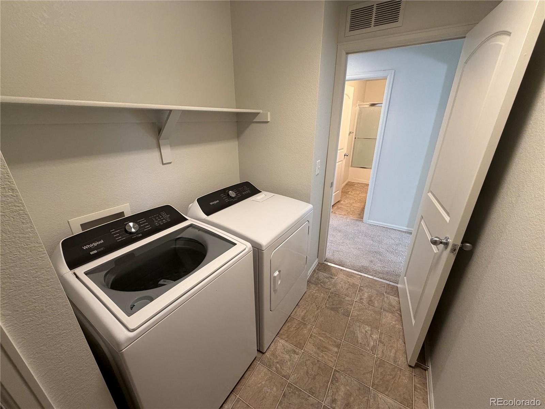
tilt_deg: -21.9
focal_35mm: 14
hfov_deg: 102.1
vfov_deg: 85.7
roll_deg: +0.4
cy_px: 204
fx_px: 220
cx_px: 272
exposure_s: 1/60
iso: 250
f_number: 2.2
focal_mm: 2.22
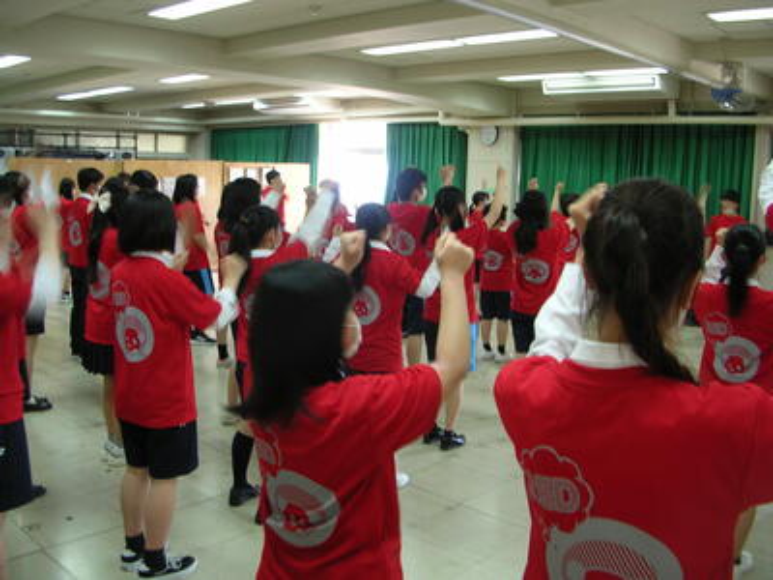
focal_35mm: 35
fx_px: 782
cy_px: 290
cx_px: 386
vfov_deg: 40.7
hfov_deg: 52.6
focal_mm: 5.8
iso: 50
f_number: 2.8
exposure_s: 1/6.1
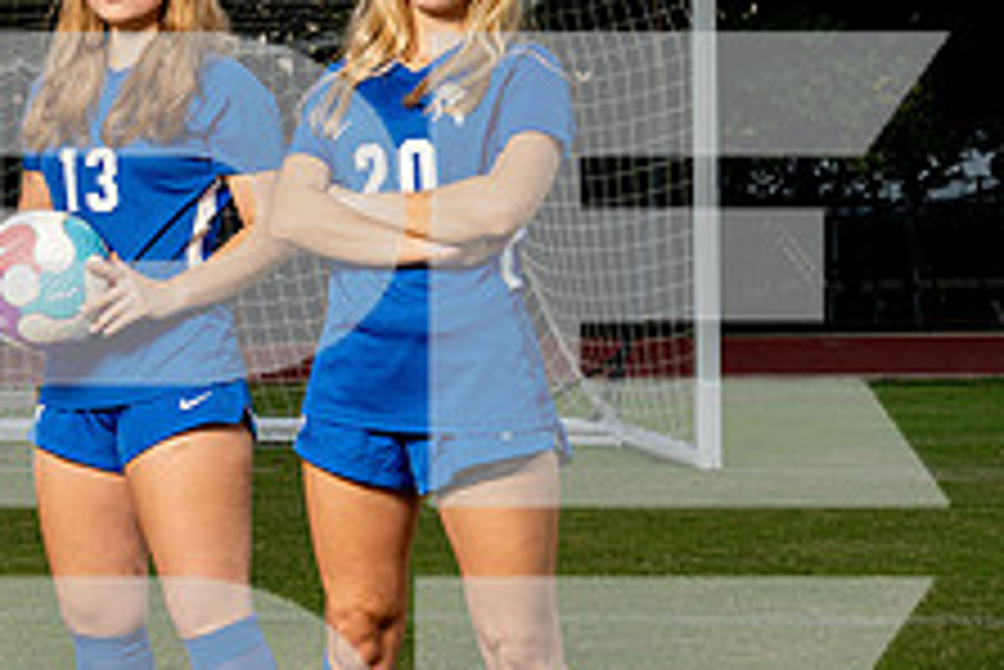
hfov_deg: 19.4
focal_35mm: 99
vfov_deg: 13.8
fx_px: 2763
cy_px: 272
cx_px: -198
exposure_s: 1/250
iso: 500
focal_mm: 38
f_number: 8
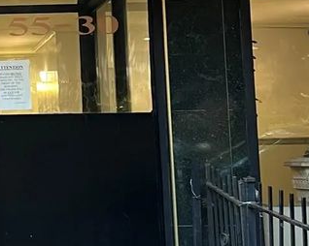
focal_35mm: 109
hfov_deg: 16.7
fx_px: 996
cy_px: 17
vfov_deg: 14.0
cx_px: -87
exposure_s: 1/60
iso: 100
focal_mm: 5.7
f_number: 1.5
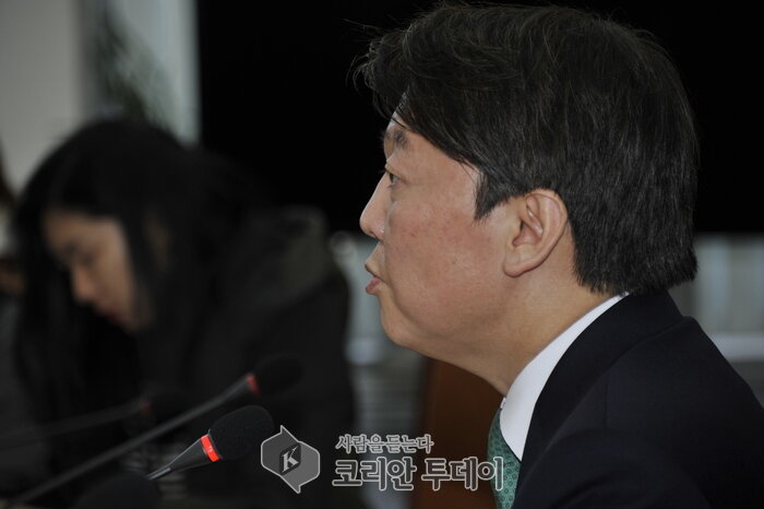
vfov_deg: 5.5
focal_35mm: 250
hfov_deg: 8.2
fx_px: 5303
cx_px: 382
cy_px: 254
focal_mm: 250
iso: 400
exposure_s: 1/125
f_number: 5.6
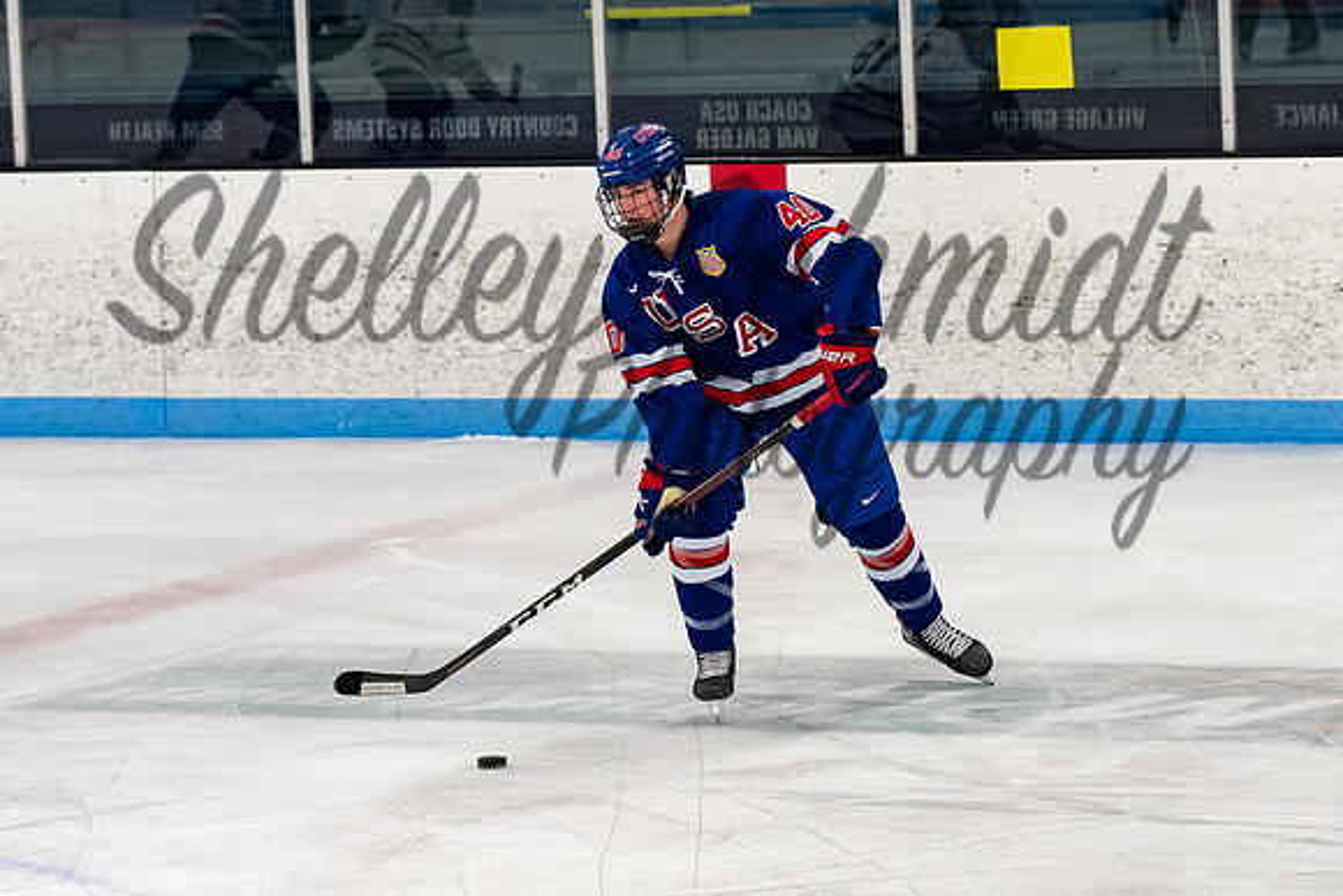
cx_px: 659
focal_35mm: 213
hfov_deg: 9.7
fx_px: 7940
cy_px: 454
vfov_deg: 6.5
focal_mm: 102
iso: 2000
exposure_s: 1/800
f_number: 3.2
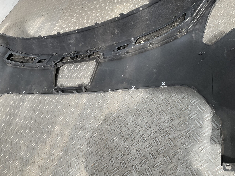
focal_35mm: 30
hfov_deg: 60.0
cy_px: 90
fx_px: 204
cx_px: 121
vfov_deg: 46.8
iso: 16
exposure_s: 1/358
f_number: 1.8
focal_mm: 3
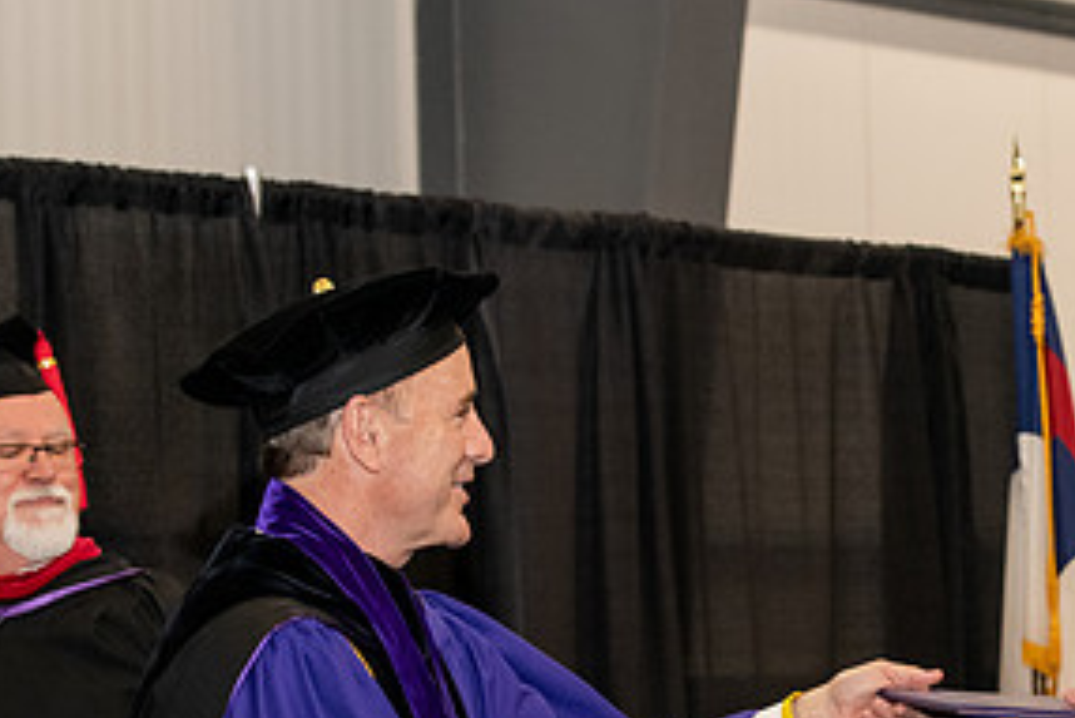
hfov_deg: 14.3
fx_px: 4242
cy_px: 539
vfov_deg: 9.7
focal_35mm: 142
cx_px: 1004
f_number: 5.6
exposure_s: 1/200
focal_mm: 70
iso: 2500
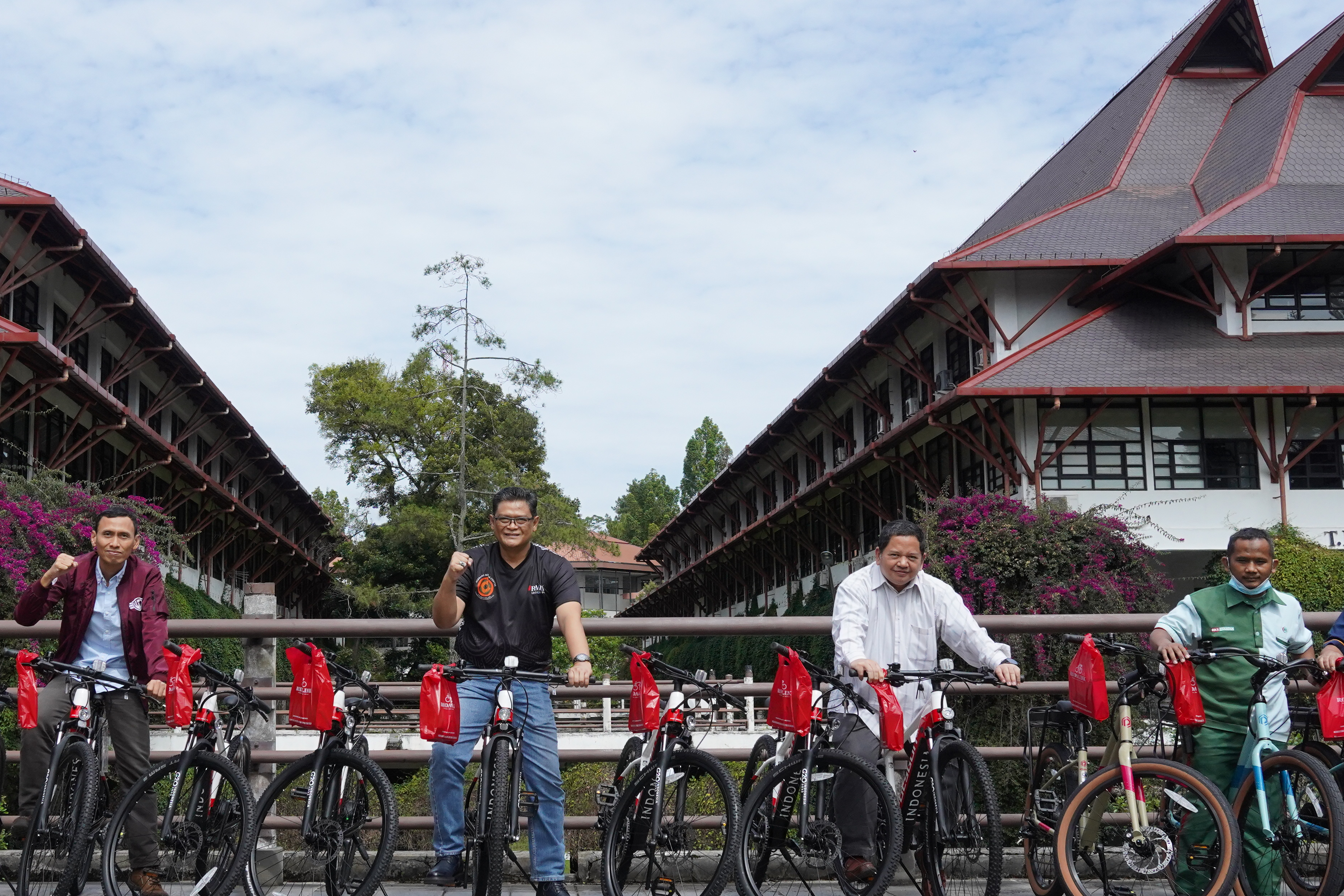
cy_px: 461
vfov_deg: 29.9
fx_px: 1680
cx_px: 498
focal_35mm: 45
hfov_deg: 43.2
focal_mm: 28
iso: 1600
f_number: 8
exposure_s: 1/4000
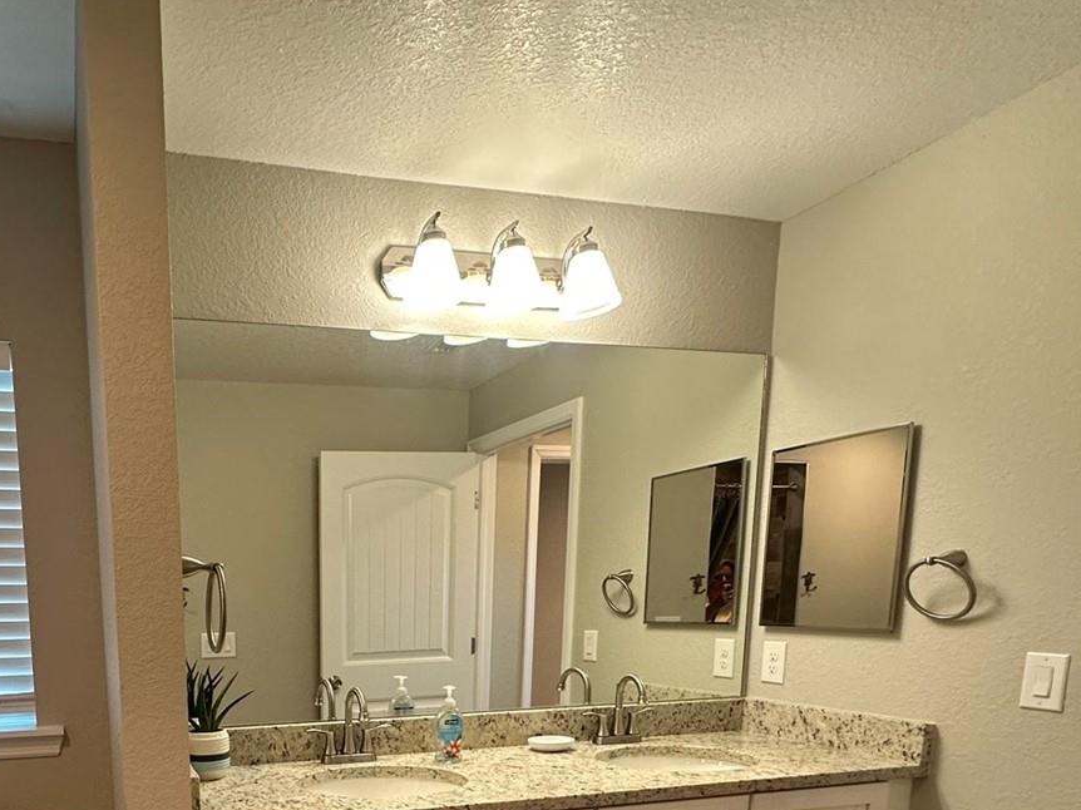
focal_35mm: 26
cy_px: 728
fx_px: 812
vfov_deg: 47.6
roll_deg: +1.4
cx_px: 268
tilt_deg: -9.3
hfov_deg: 63.3
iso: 200
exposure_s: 1/120
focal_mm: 2.22
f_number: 2.2
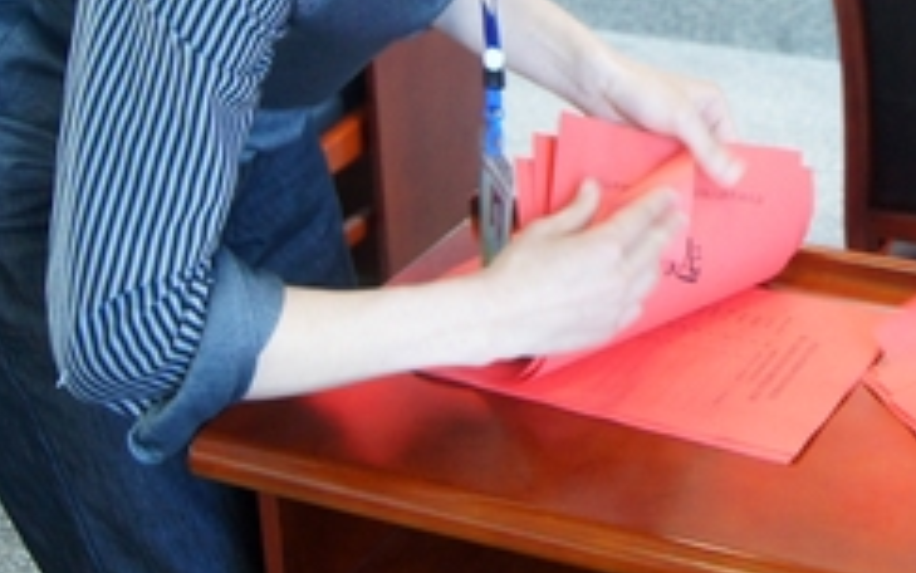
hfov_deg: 26.2
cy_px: -75
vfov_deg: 16.6
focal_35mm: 76
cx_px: 829
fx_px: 1898
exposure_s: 1/30
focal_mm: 22
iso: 1600
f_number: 4
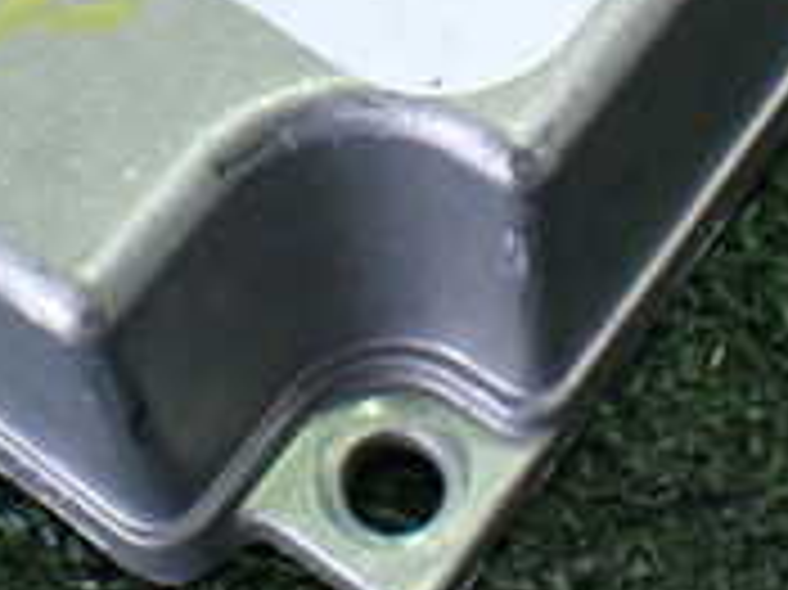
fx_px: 2343
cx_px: 315
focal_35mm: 103
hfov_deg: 19.1
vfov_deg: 13.7
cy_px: -207
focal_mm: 5.4
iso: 800
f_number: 2.3
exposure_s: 1/100
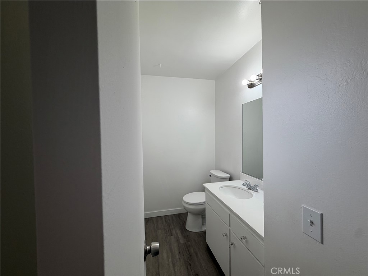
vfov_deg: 85.7
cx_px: 184
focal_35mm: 14
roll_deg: +0.8
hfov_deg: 102.1
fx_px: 149
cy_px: 138
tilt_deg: -0.9
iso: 64
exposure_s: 1/120
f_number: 2.2
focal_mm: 2.22
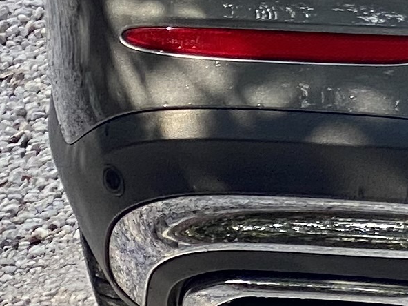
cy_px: -476
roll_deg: +0.8
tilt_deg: -10.6
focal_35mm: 354
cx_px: 1083
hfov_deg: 5.4
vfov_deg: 4.1
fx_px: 4172
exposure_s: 1/338
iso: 20
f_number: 2
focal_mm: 6
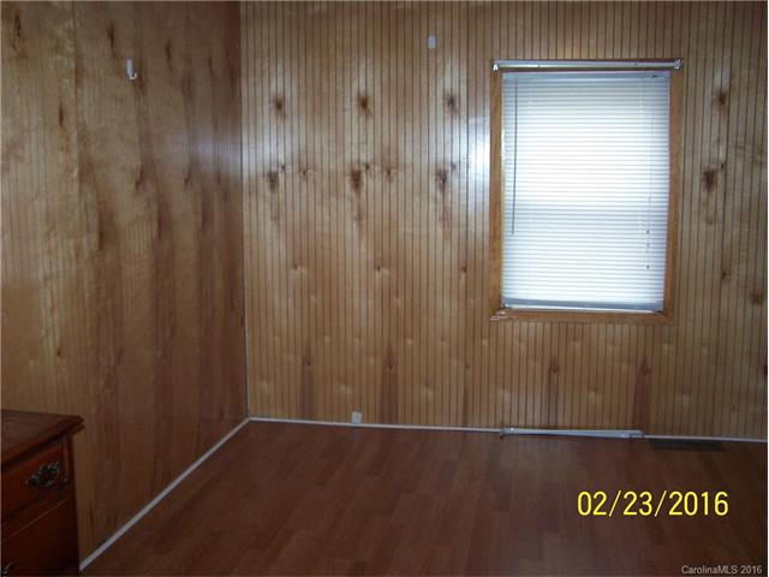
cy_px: 288
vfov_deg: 37.7
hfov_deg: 49.0
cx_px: 384
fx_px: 844
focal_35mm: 38
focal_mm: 6.3
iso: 160
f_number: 2.8
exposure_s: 1/60
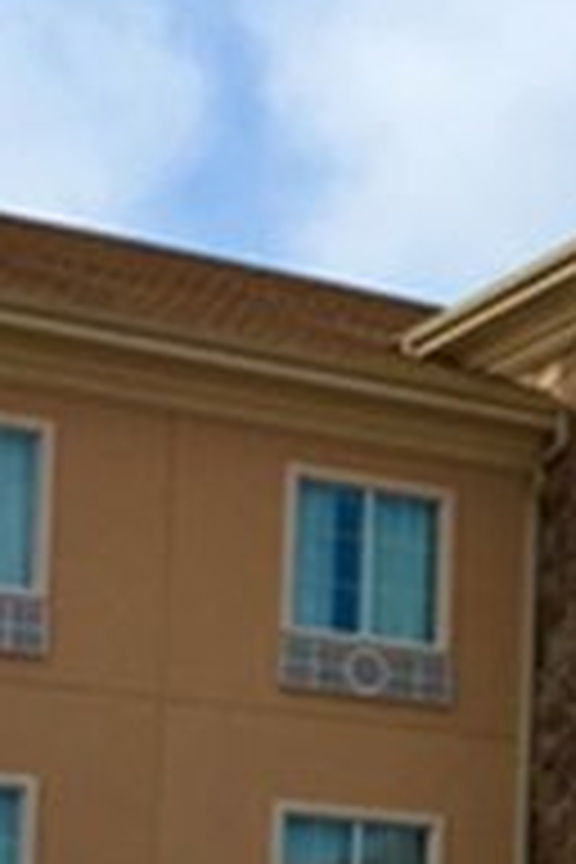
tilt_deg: +7.1
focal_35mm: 126
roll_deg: +0.2
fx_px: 3024
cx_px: 1179
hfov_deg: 10.0
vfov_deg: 15.9
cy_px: 896
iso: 32
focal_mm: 4.15
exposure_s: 1/1582
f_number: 2.2
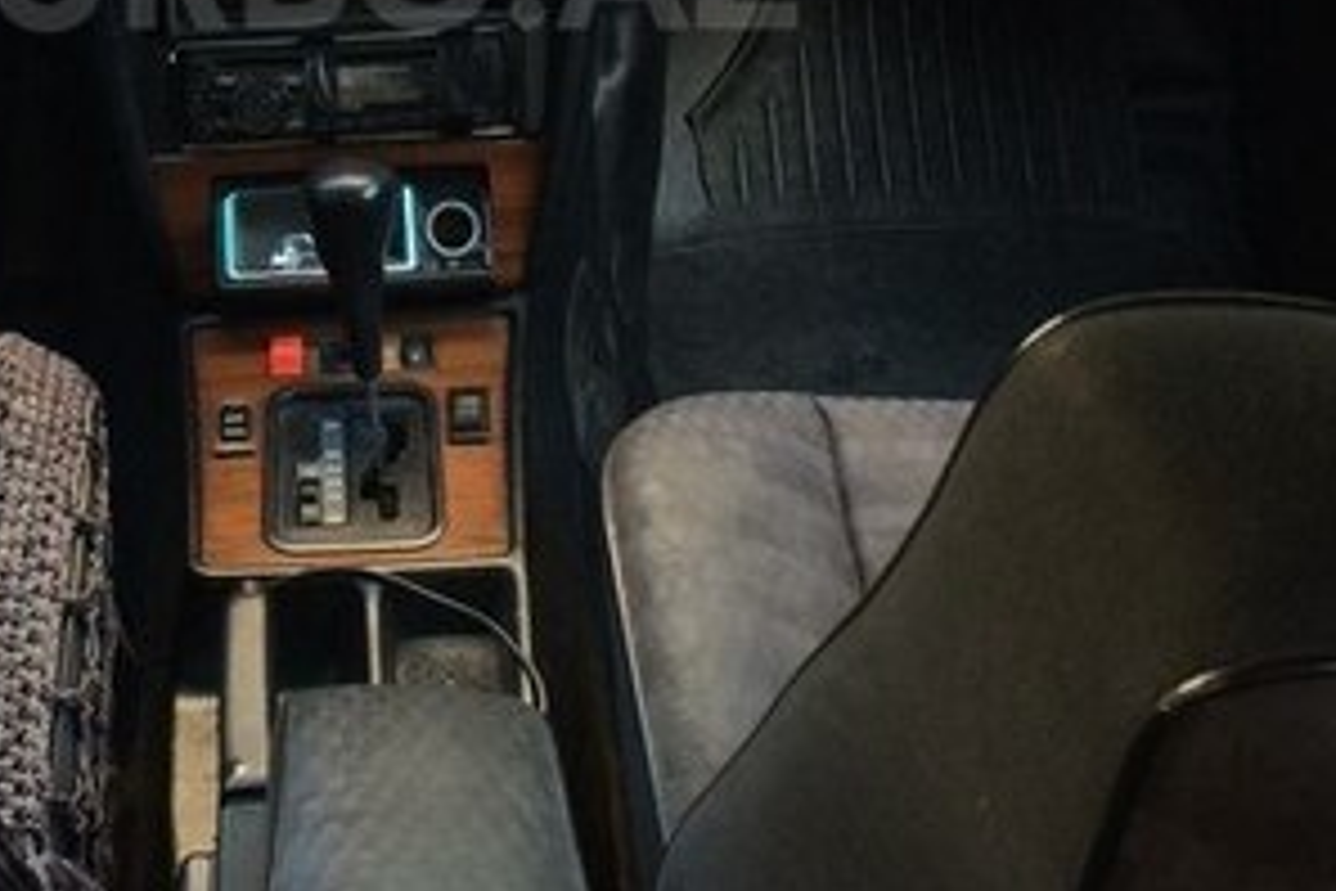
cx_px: 337
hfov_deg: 29.6
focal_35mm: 67
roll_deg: +0.8
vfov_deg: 19.6
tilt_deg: -26.7
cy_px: -38
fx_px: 2486
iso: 32
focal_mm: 4.15
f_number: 2.2
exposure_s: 1/33
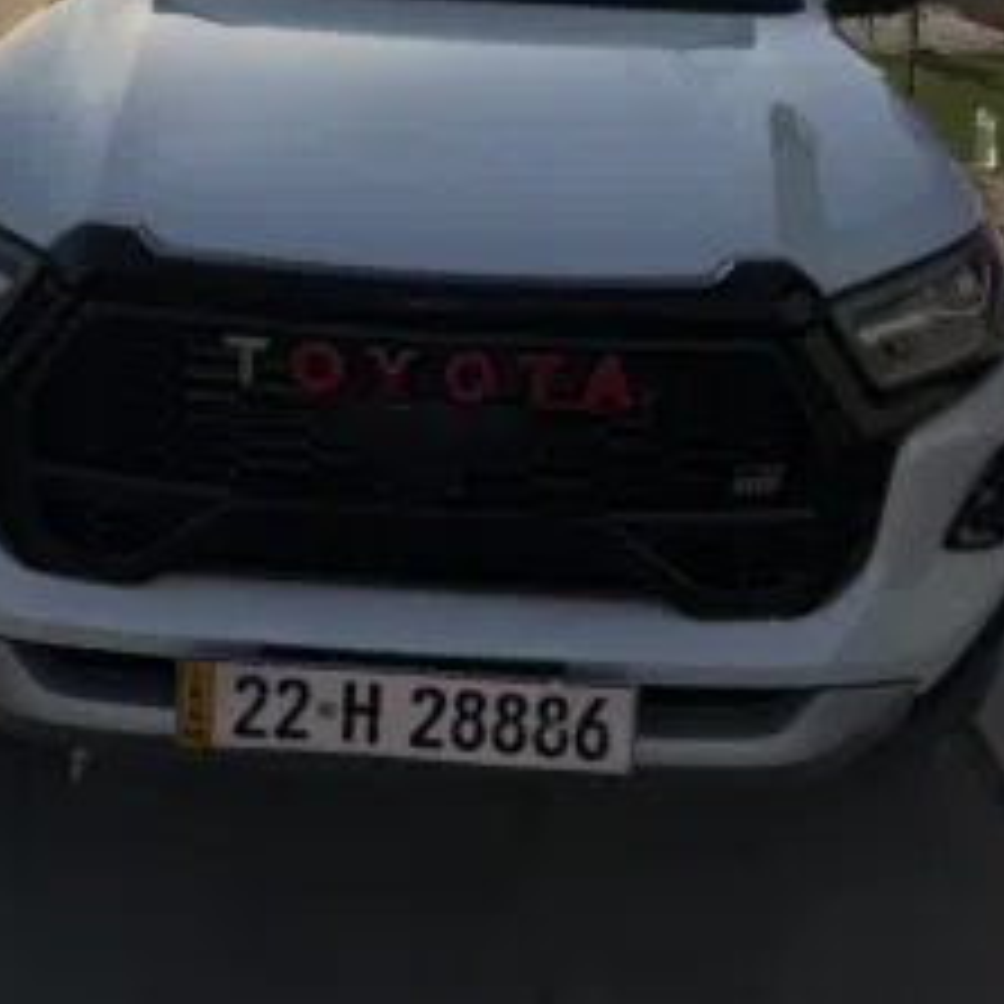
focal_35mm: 38
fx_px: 1247
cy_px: 122
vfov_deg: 40.9
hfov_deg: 43.8
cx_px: 437
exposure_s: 1/14286
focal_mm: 6.76
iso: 100
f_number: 1.78
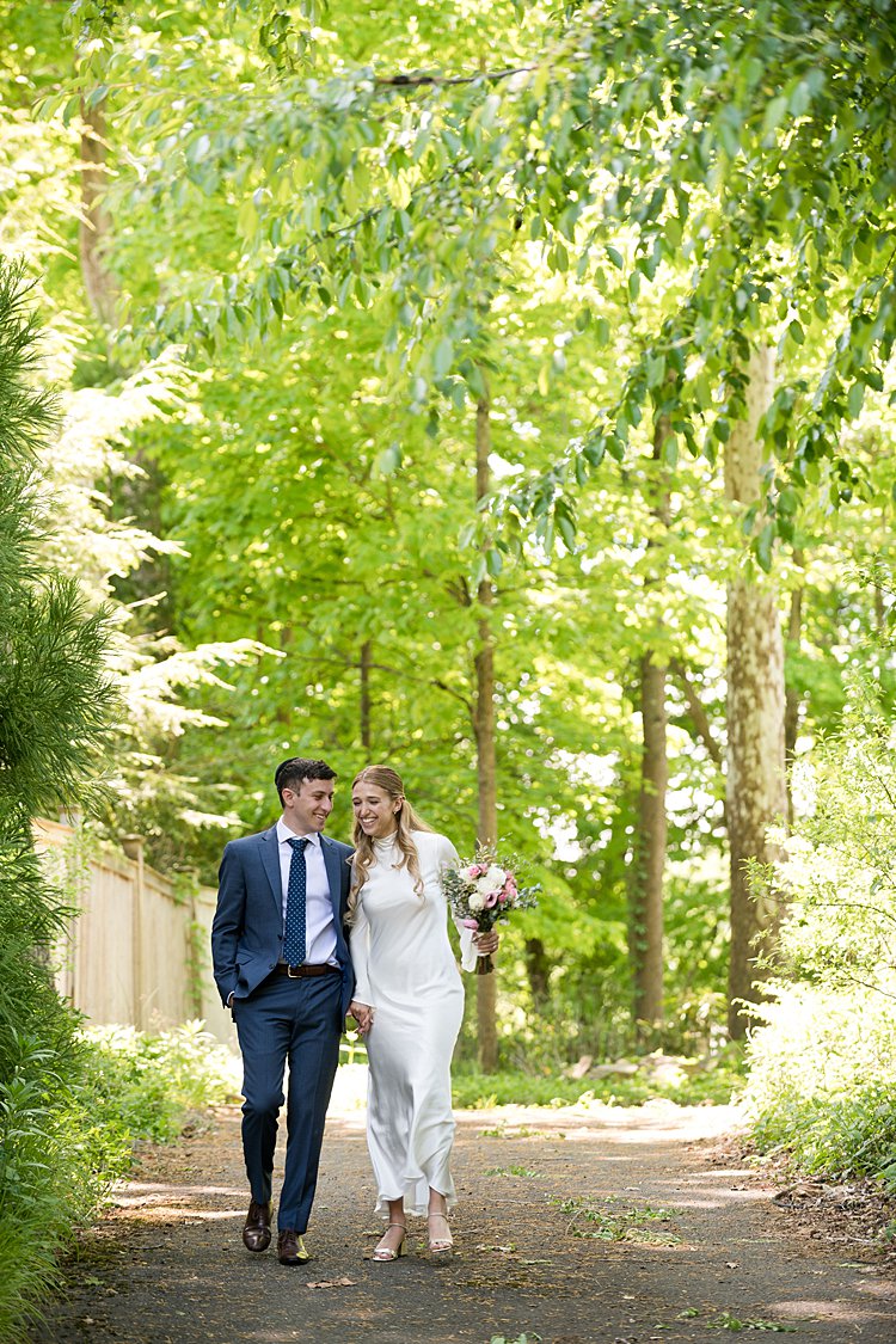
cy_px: 672
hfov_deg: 11.0
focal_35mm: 125
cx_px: 448
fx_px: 4666
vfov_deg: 16.4
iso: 200
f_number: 4
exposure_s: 1/100
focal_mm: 125
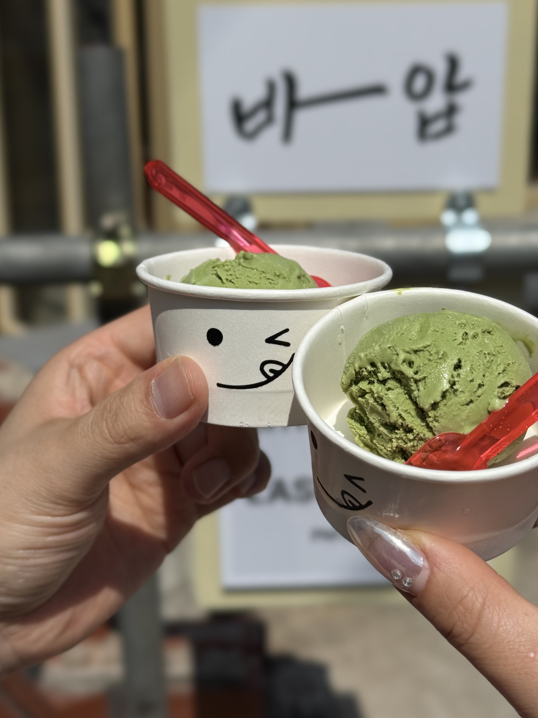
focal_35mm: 56
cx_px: 300
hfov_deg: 26.1
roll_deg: -1.5
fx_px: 1160
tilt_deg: -14.4
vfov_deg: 34.3
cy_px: 348
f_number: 1.78
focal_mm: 6.76
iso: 50
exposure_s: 1/13333
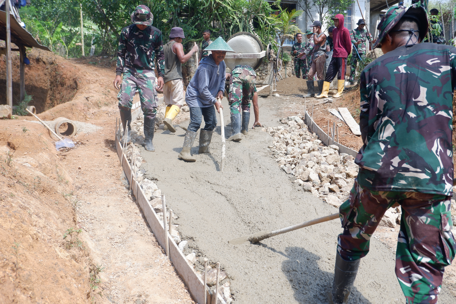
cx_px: 228
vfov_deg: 36.9
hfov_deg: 53.1
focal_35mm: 36
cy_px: 152
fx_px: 456
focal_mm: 24.9
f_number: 4.4
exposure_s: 1/400
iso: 200
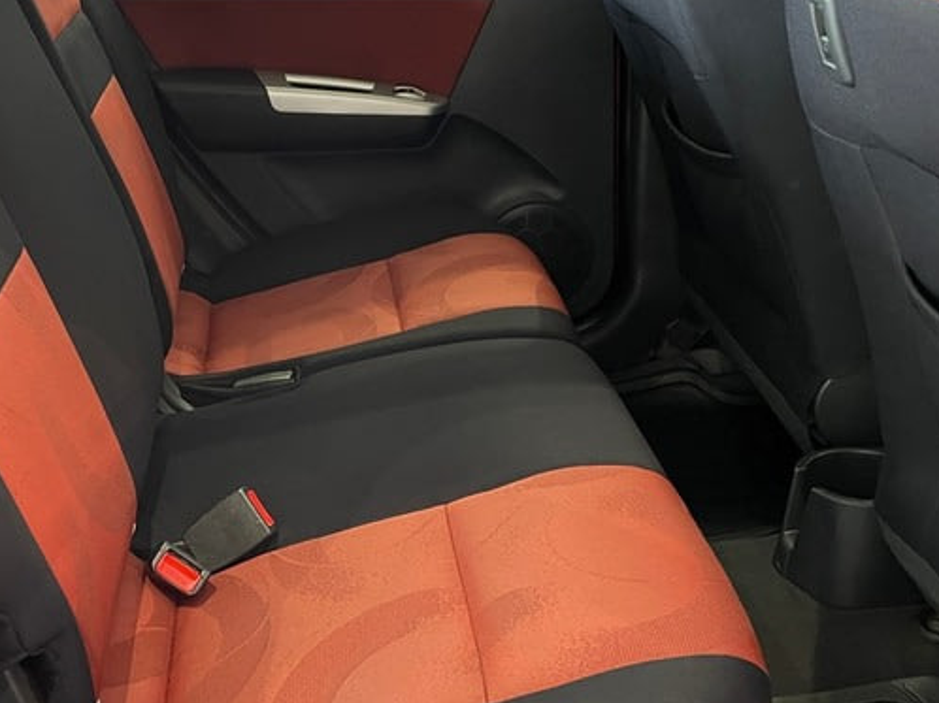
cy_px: 348
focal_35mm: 47
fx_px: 1274
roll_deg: +3.9
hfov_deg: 39.8
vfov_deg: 30.9
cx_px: 290
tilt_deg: -23.1
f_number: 1.6
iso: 500
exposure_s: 1/25
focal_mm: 4.2
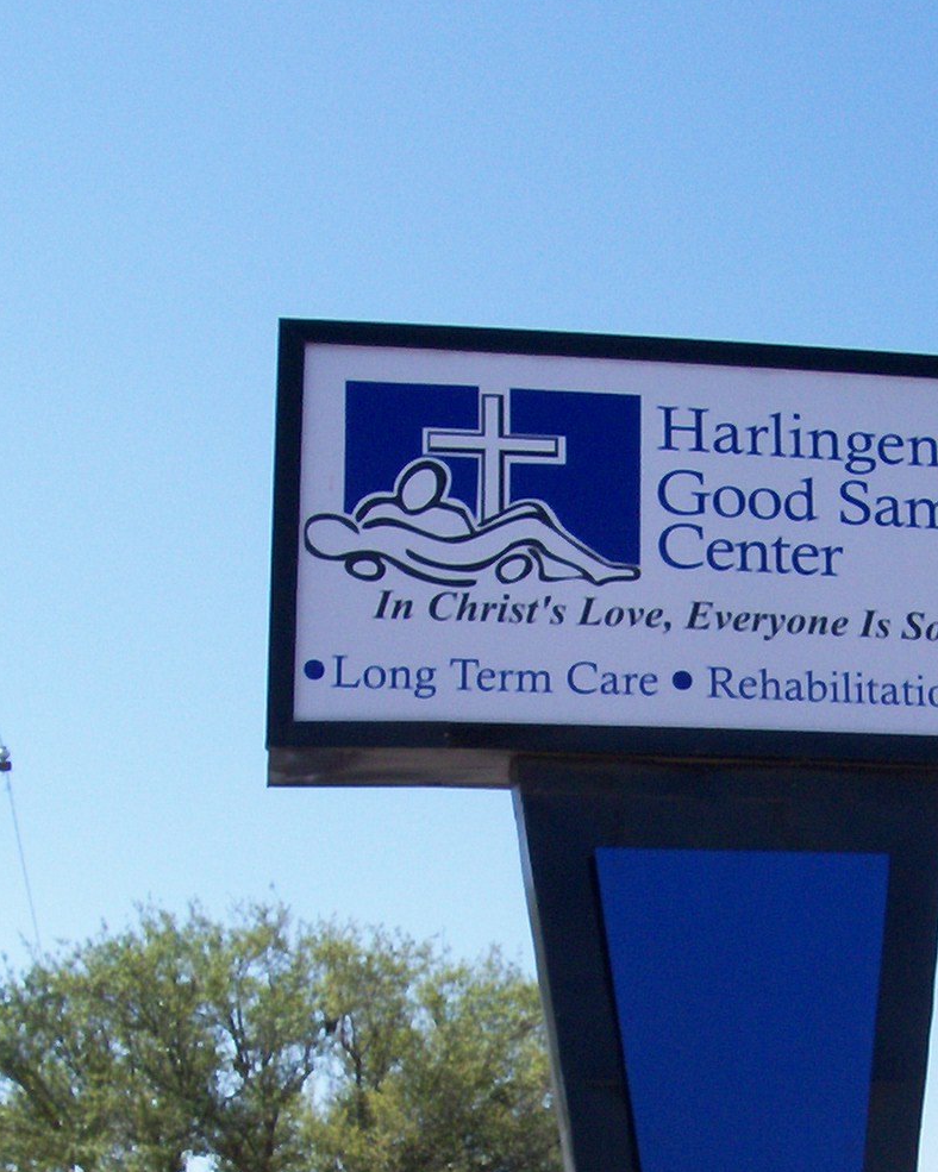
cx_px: 719
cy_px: 1060
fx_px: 2394
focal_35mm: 69
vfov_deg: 26.6
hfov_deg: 21.9
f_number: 5.1
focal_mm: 5.6
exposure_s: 1/406
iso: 80
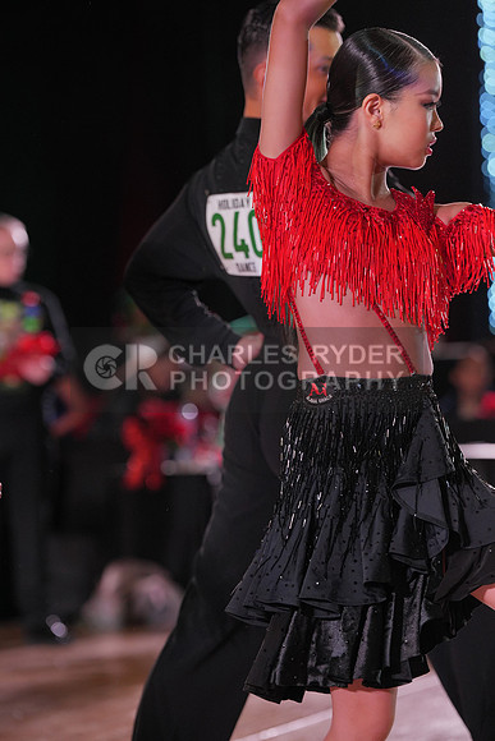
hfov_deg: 8.7
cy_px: 370
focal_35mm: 157
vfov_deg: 13.1
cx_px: 248
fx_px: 3236
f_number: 4
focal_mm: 157
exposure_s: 1/400
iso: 1000
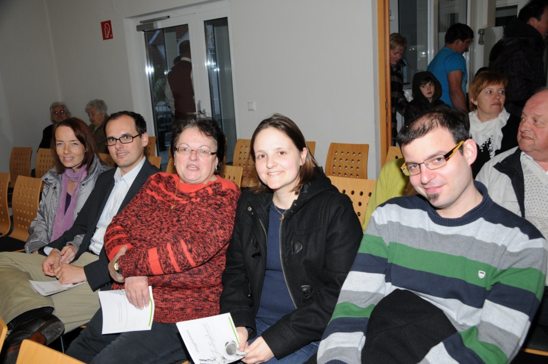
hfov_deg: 55.2
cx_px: 274
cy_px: 182
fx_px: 524
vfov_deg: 38.3
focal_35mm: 34
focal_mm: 23
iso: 400
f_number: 5.6
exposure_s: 1/60
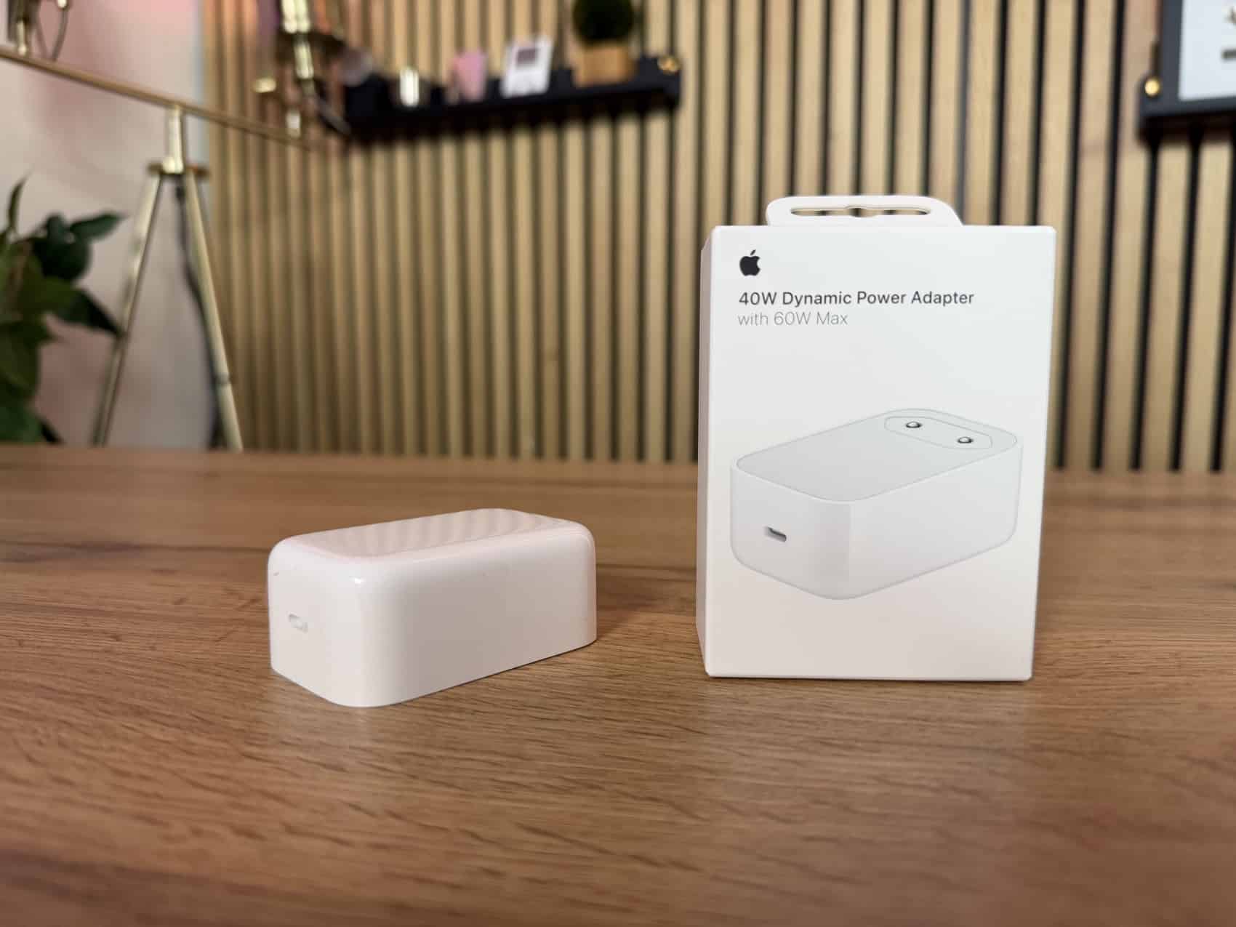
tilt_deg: -6.5
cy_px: 464
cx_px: 618
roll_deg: +0.3
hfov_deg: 71.6
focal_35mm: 24
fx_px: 857
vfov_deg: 56.8
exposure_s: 1/111
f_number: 1.78
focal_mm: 6.76
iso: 160
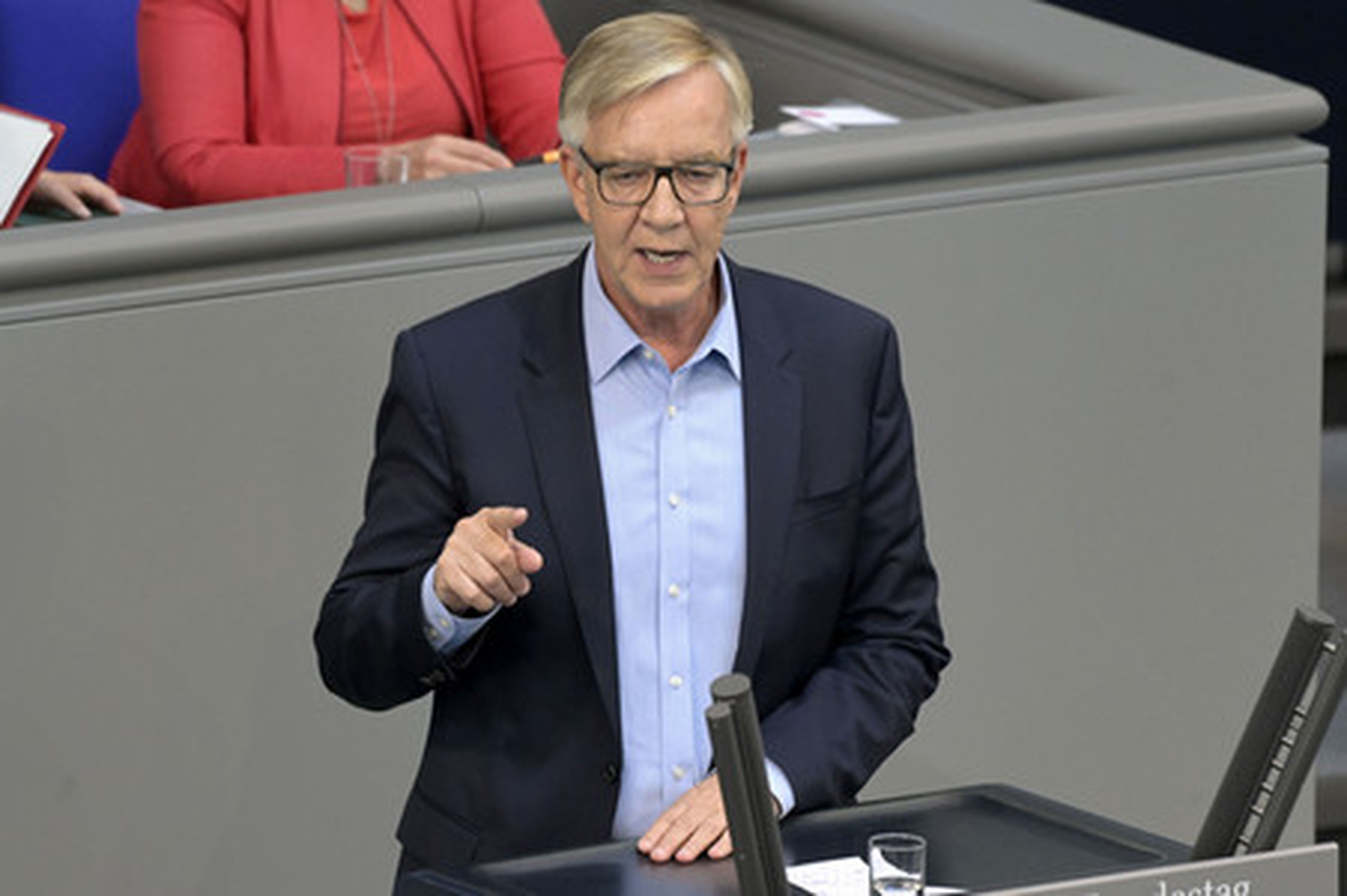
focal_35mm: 370
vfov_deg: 3.7
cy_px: 448
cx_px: 674
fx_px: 13834
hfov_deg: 5.6
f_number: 5.6
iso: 8000
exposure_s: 1/400
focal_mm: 370
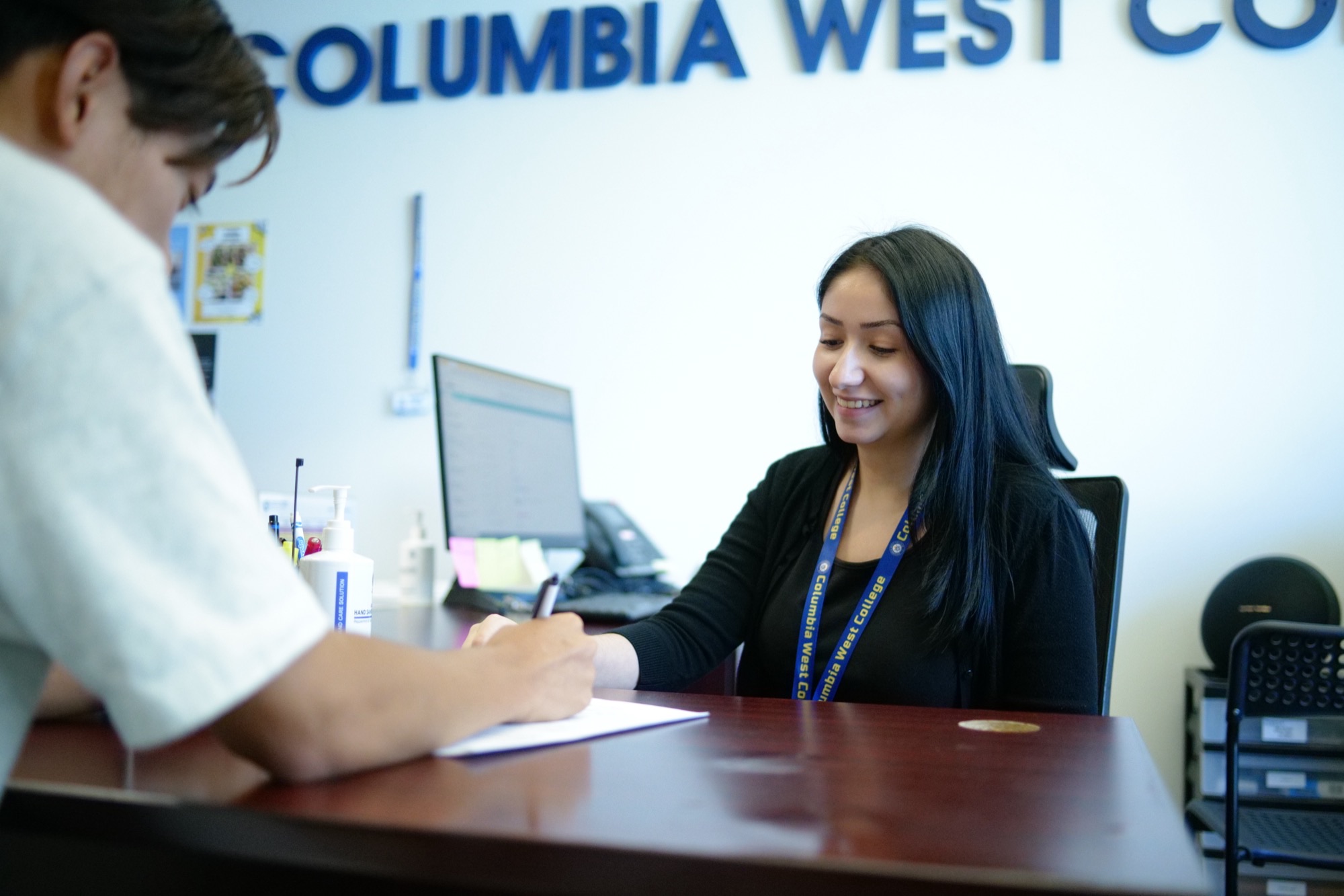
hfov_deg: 54.4
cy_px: 448
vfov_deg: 37.8
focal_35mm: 35
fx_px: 1306
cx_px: 672
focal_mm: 35
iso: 16000
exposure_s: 1/1000
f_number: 2
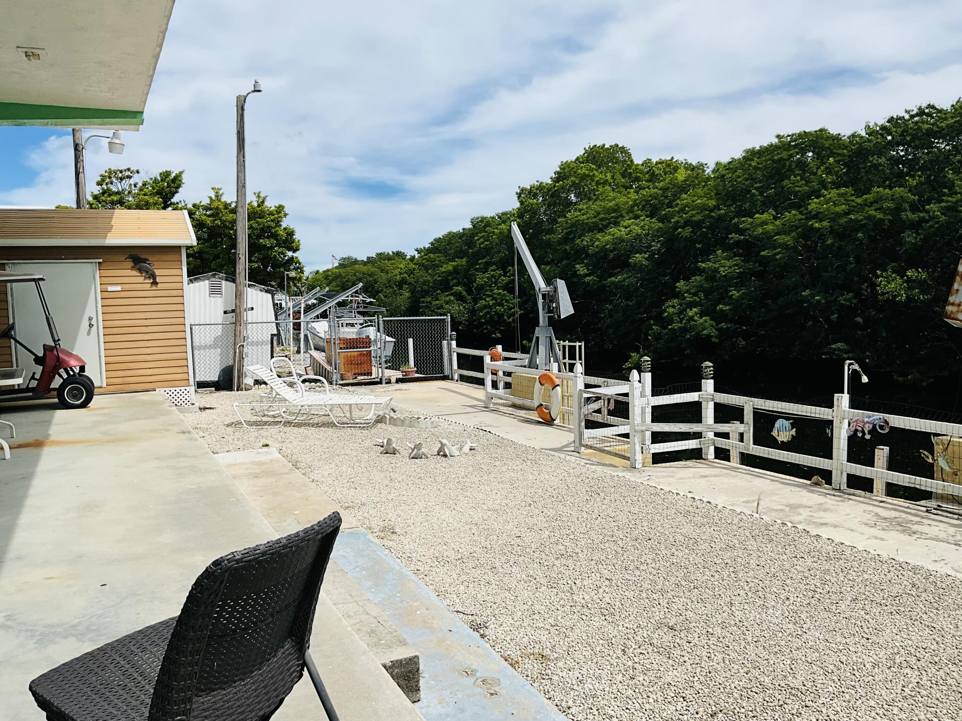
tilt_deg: -5.4
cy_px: 360
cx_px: 481
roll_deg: +1.9
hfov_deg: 61.7
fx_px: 806
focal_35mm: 29
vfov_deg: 48.2
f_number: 1.8
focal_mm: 3
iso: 25
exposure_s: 1/3322
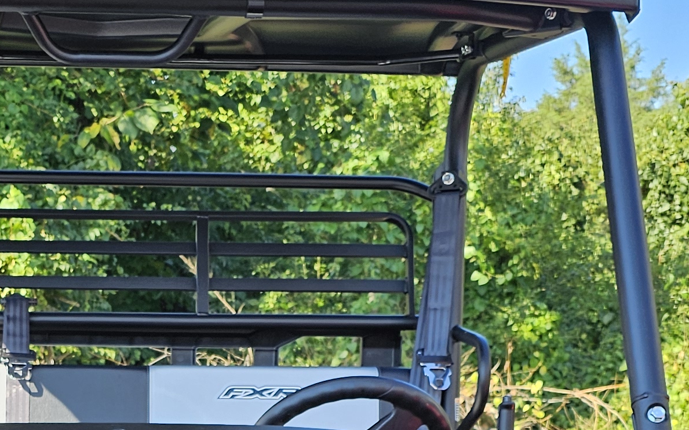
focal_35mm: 82
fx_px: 1540
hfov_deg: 24.5
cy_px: 715
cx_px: 69
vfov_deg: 14.4
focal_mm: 6.3
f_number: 1.7
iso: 16
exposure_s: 1/180
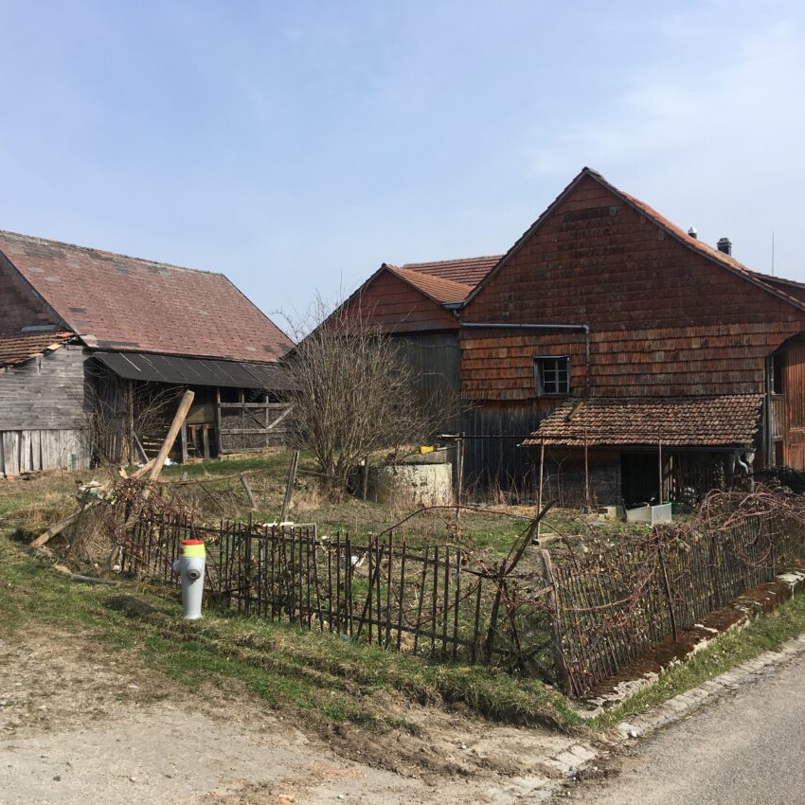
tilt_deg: -1.4
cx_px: 388
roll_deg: -0.1
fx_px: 921
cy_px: 407
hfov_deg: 47.2
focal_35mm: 35
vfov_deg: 47.2
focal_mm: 4.15
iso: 25
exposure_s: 1/1202
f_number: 2.2
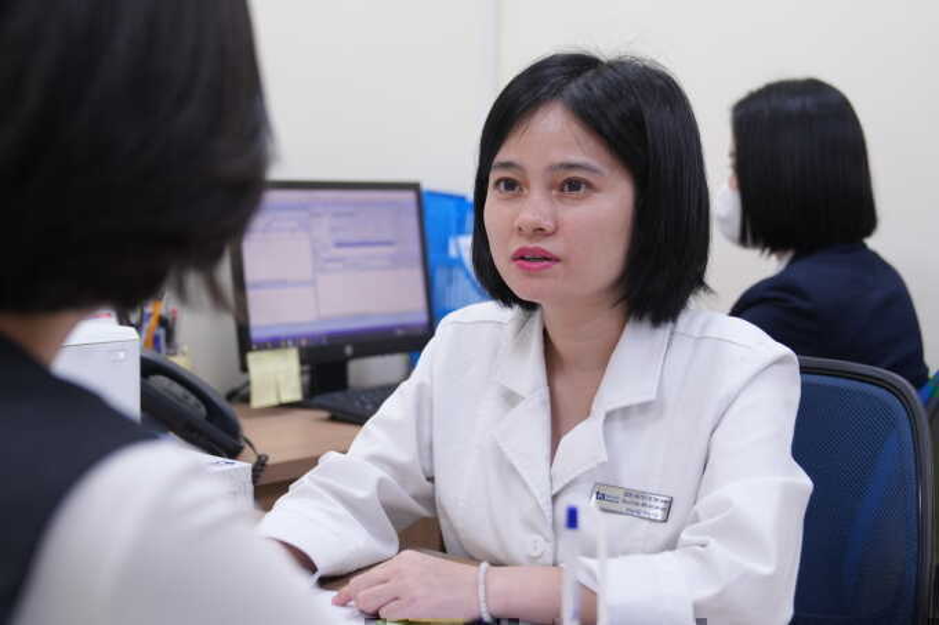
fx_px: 1591
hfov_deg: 32.9
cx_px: 470
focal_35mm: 61
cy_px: 312
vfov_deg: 22.2
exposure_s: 1/100
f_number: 2.8
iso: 400
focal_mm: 41
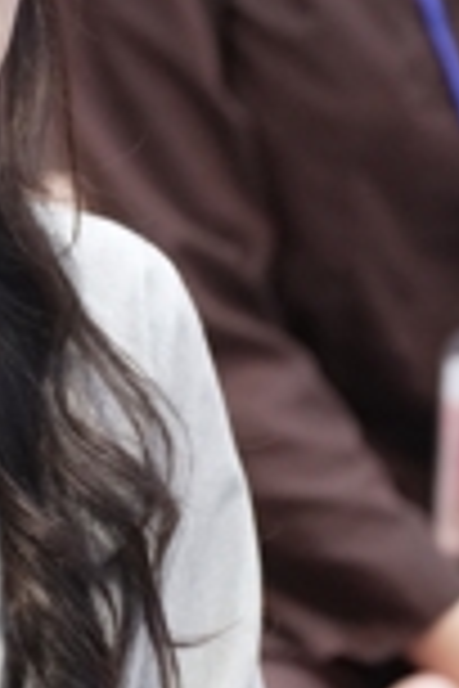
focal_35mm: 636
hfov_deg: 2.2
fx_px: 12163
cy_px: 396
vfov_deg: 3.2
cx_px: -196
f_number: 2.8
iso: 5000
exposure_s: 1/200
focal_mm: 150
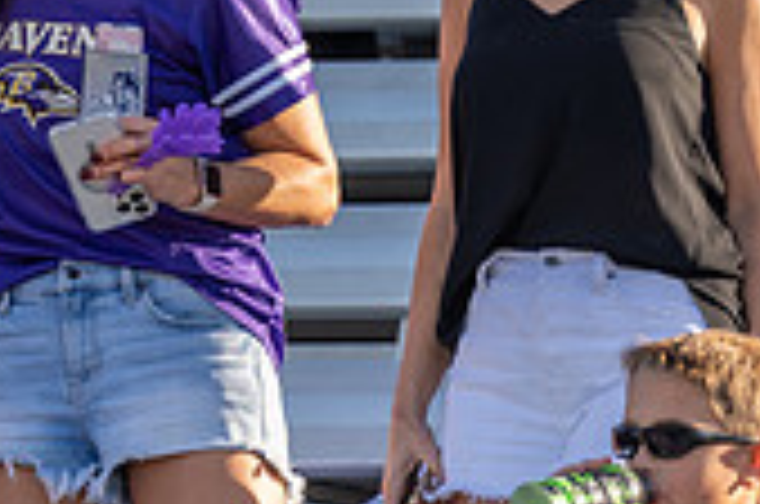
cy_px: 153
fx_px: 19638
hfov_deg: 2.2
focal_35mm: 932
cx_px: -44
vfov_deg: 1.5
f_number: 2.8
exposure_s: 1/640
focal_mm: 200
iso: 100
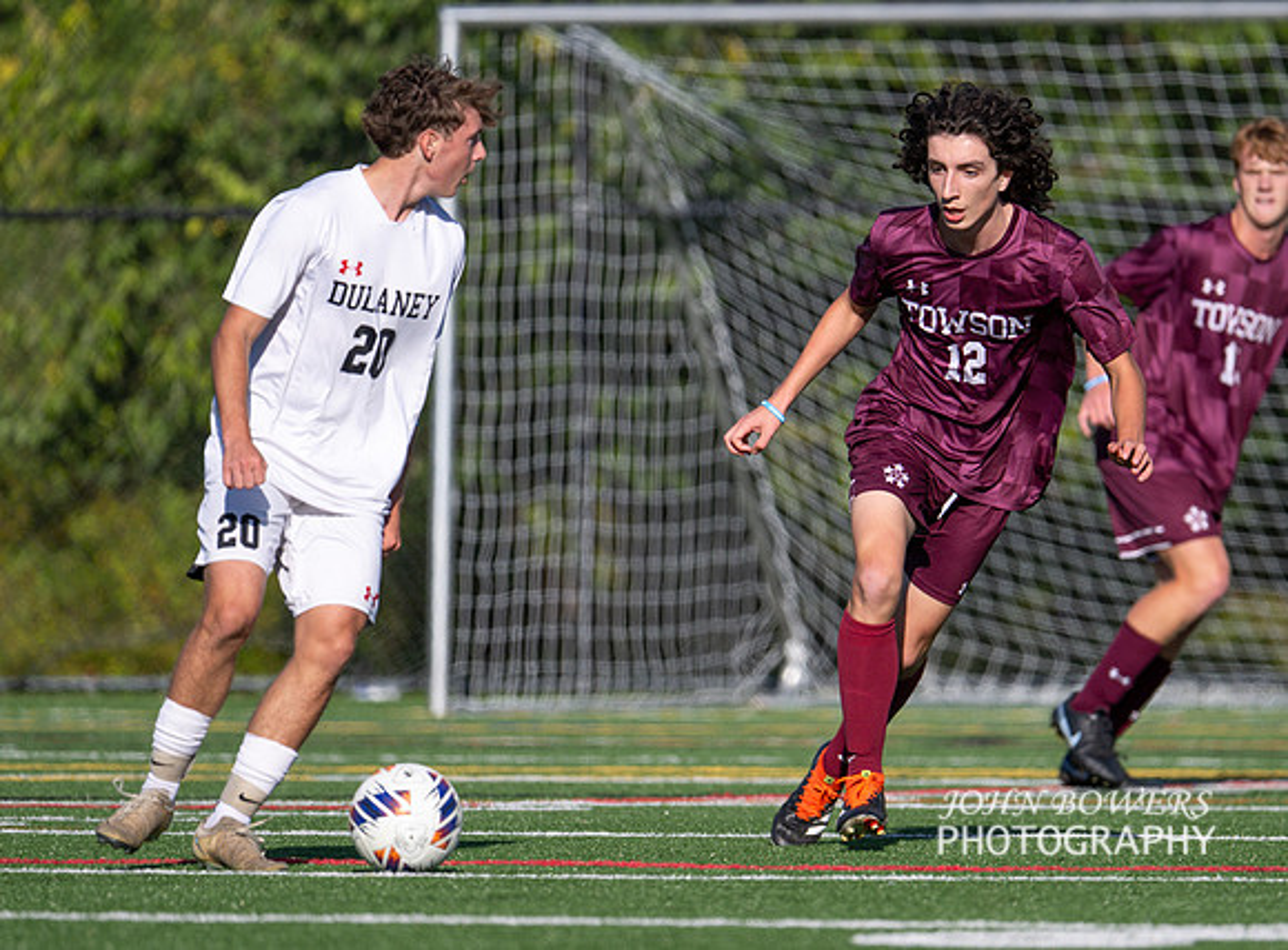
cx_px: 852
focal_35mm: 604
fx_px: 22346
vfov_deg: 2.4
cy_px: 456
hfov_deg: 3.3
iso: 125
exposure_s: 1/1600
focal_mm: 400
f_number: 4.5
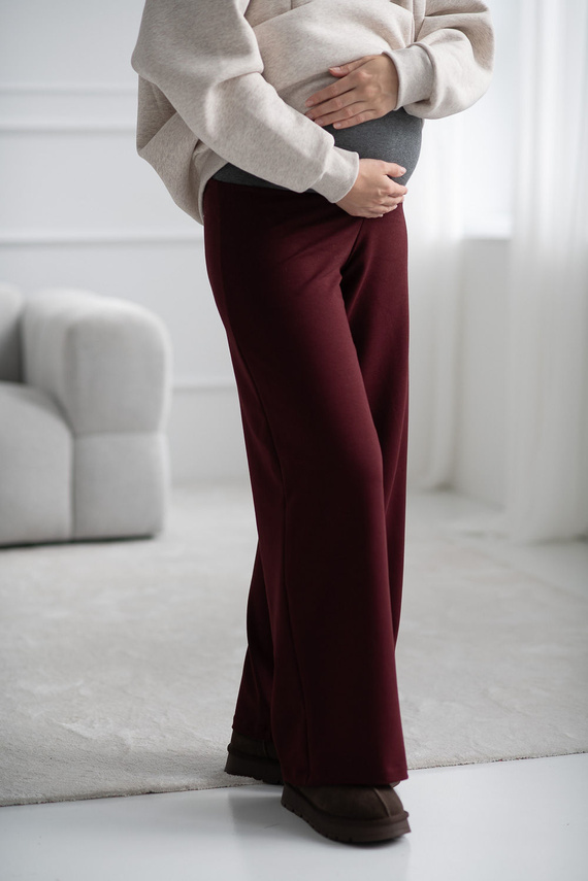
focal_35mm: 85
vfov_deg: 23.9
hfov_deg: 16.1
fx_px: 2082
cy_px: 440
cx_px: 294
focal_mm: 85
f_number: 2.5
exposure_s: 1/640
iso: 200
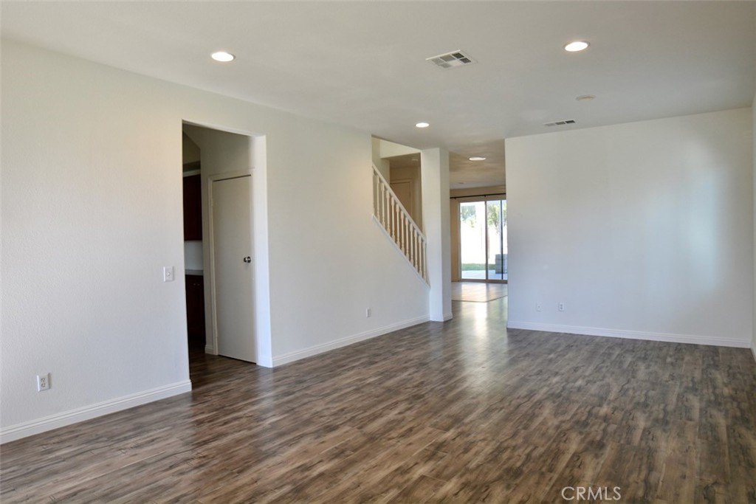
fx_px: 441
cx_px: 378
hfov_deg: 81.2
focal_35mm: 21
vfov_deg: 59.5
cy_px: 252
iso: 400
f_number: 5
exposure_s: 1/100
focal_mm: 14
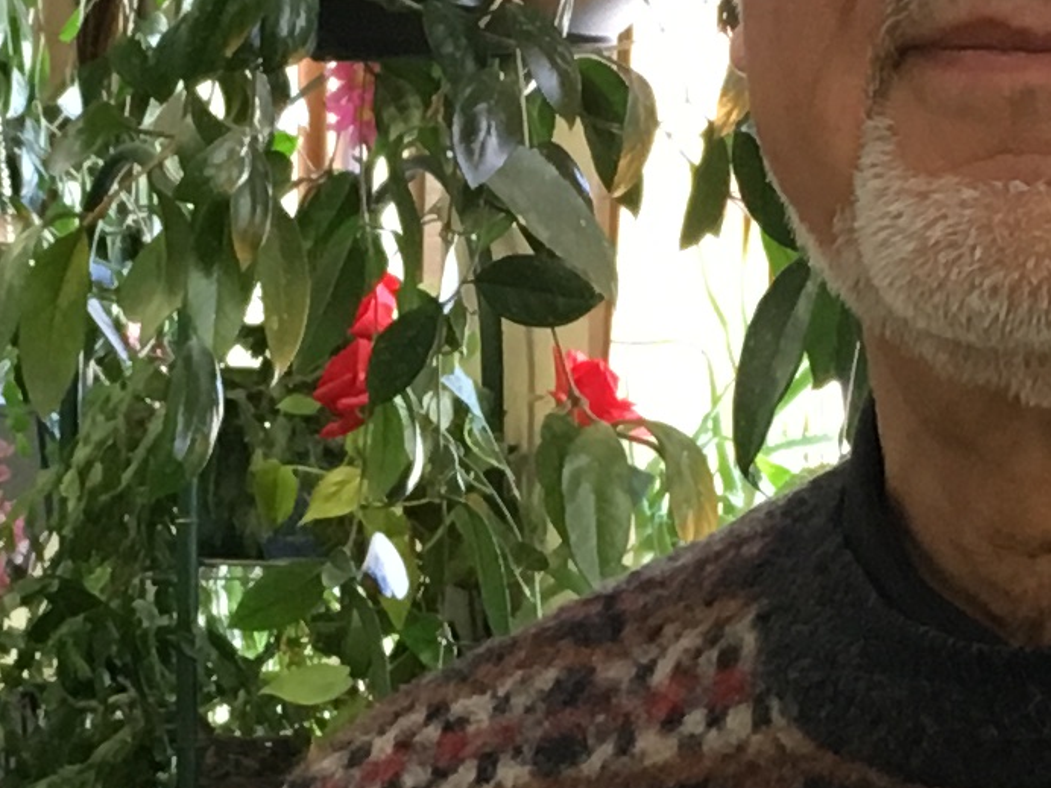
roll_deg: -0.4
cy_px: 556
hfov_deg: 11.7
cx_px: 434
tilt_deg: +1.0
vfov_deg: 8.8
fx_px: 5131
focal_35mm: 169
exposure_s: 1/30
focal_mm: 4.15
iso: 80
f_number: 2.2
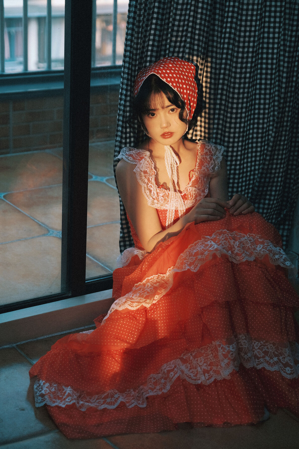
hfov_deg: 17.7
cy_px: 224
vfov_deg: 26.3
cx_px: 150
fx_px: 959
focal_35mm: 77
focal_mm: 51.6
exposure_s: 1/125
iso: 160
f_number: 2.8
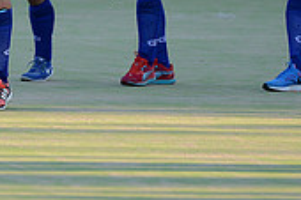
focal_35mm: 666
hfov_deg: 3.1
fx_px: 5563
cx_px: -87
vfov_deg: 2.1
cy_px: -128
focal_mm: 195
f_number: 4
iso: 500
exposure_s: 1/800
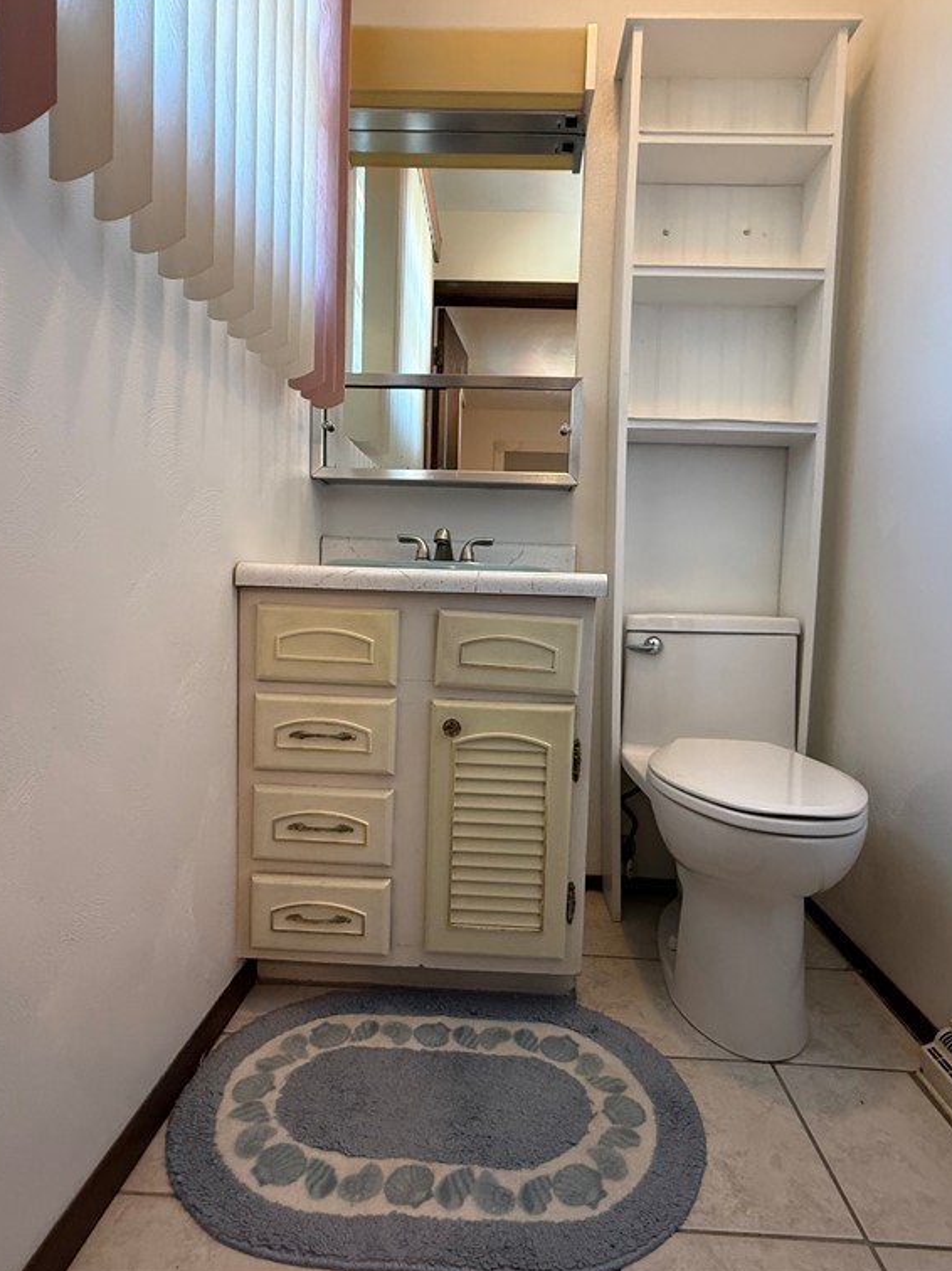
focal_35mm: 19
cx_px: 489
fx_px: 697
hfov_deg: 68.7
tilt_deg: -2.3
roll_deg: -1.9
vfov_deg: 84.7
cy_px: 633
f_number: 2.2
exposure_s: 1/60
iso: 250
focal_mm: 2.22
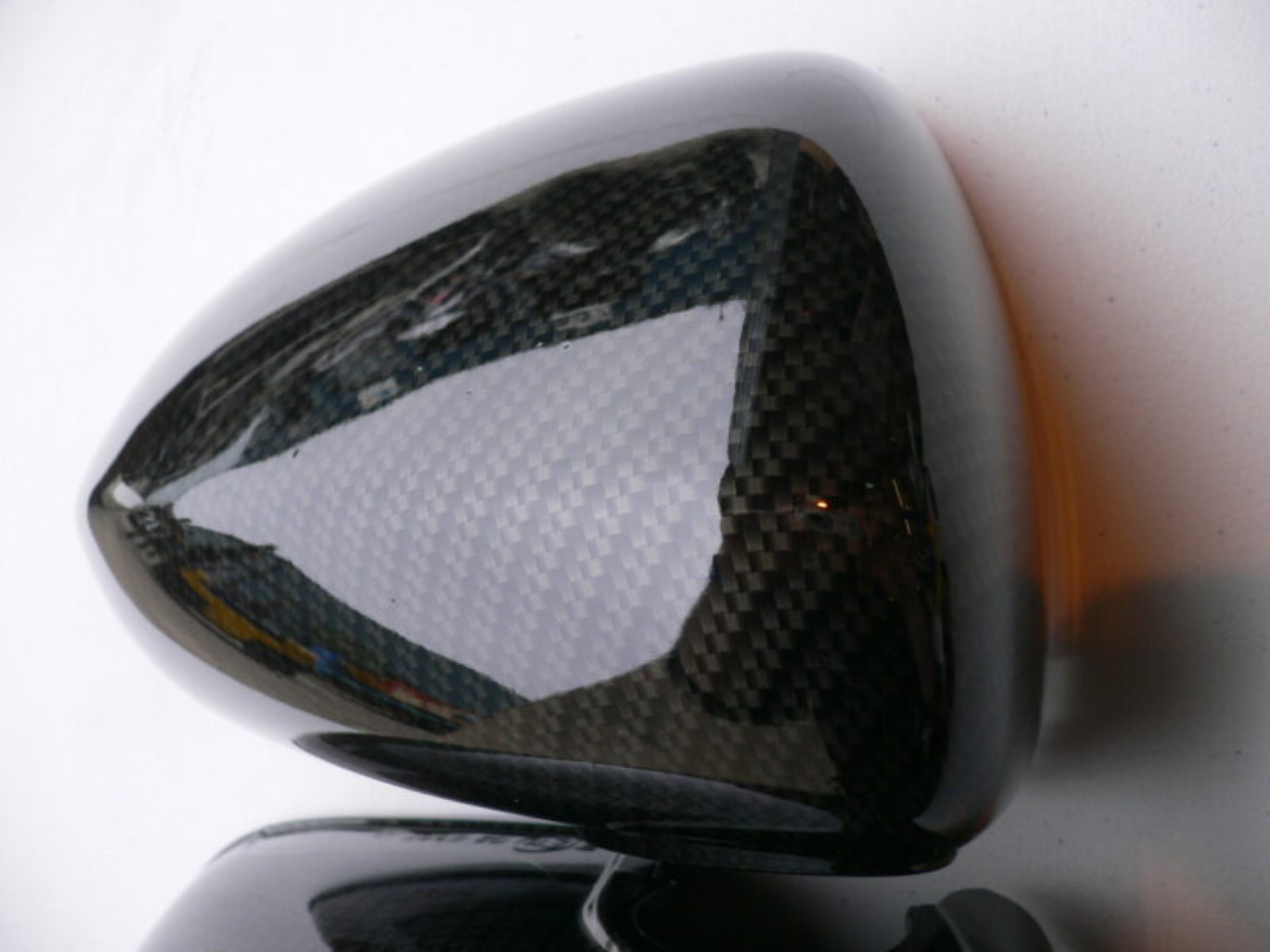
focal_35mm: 35
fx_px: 1284
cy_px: 476
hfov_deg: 52.6
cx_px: 635
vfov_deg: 40.7
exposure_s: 1/100
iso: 80
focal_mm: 5.8
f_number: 2.8
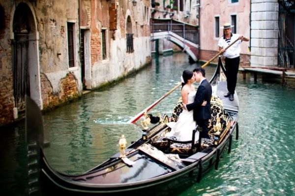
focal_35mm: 50
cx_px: 148
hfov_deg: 39.6
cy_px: 98
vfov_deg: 26.9
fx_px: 409
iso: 200
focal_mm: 50
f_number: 1.4
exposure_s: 1/800
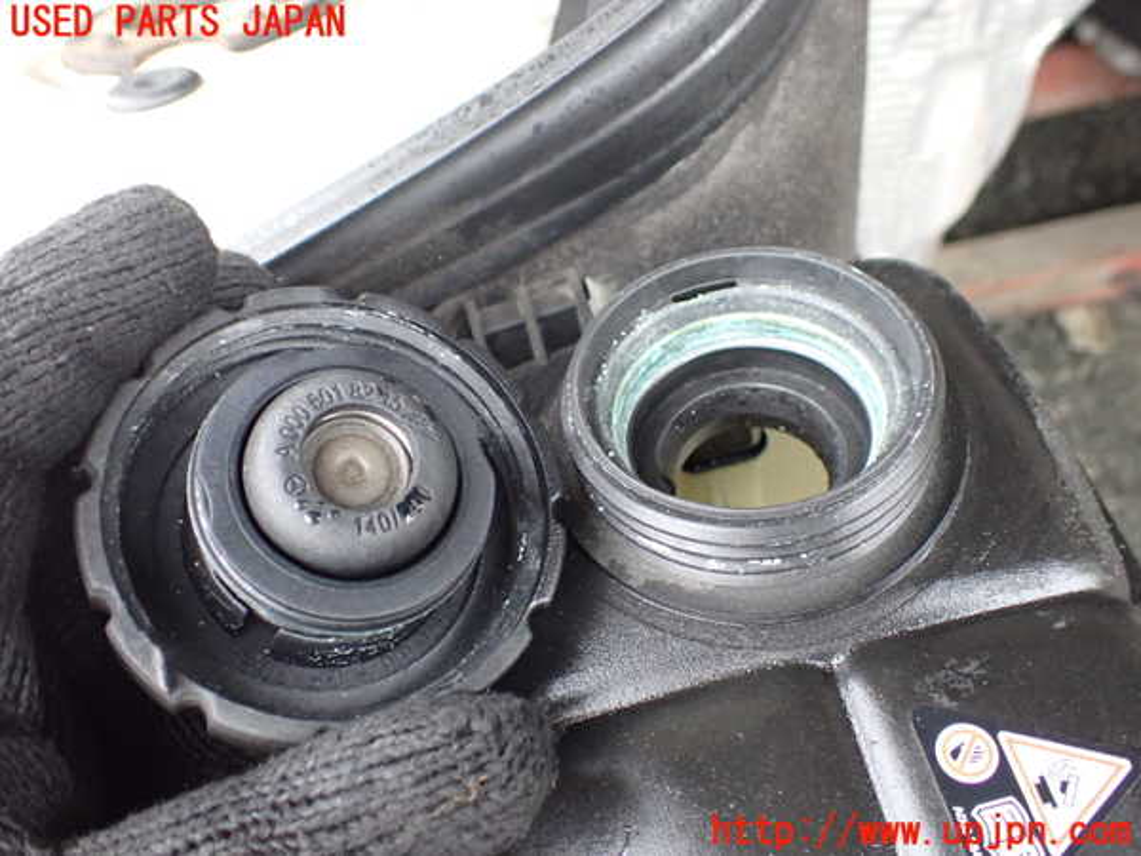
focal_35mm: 30
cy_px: 428
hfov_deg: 60.0
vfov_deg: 46.8
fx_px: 989
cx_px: 570
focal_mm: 5.4
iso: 800
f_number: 2.3
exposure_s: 1/125
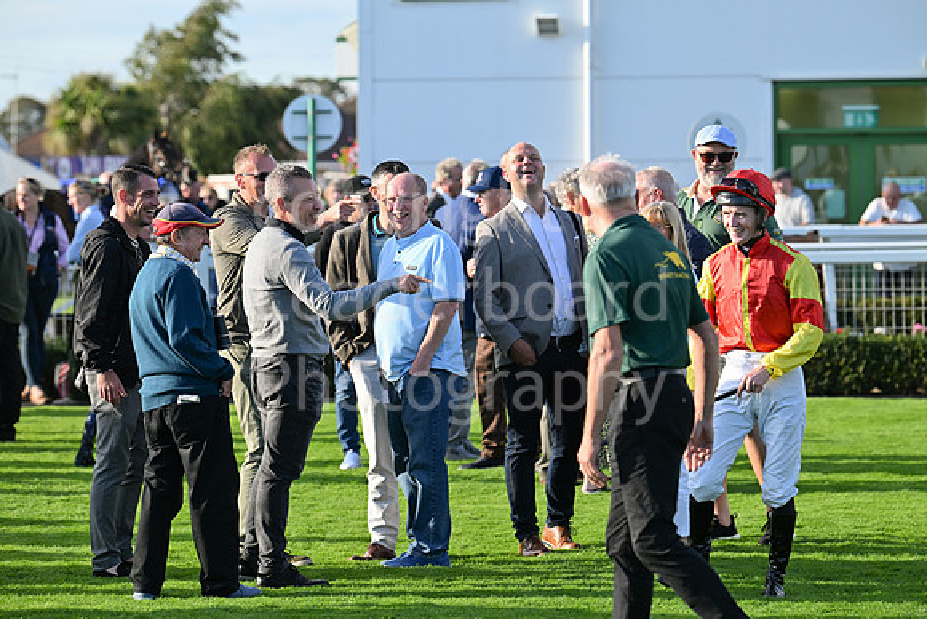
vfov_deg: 8.1
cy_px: 310
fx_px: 4378
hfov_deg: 12.1
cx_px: 464
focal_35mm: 170
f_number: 5
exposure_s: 1/1250
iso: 500
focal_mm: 170
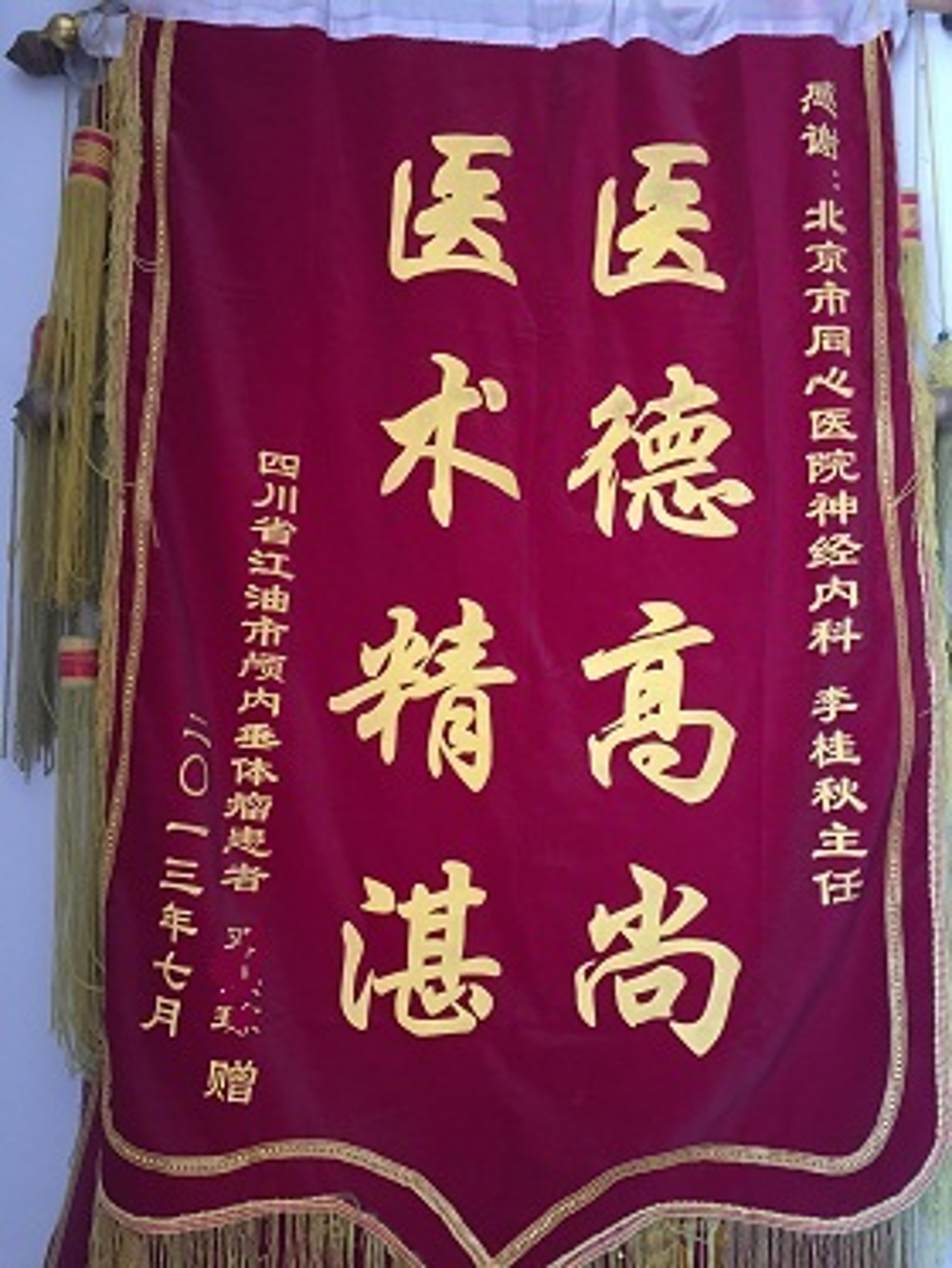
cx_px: 476
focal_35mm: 29
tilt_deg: +5.9
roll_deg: -1.9
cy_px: 634
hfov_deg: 48.3
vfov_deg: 61.6
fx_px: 1063
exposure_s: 1/30
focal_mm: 4.15
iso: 100
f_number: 2.2
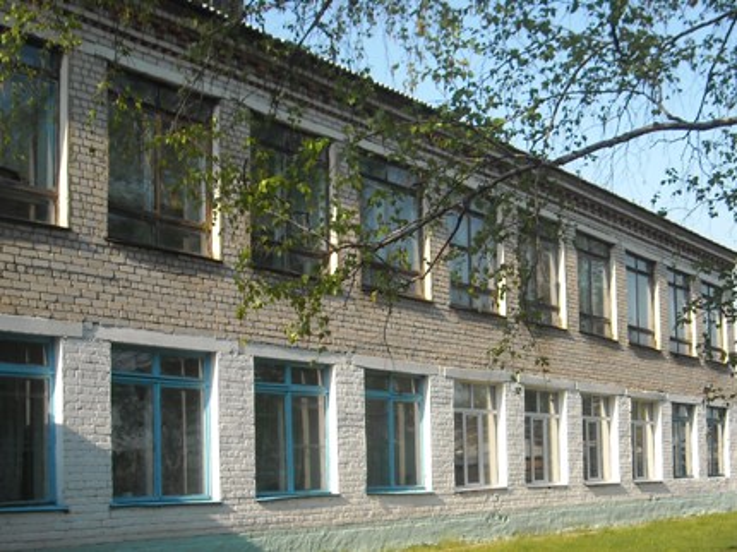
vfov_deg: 40.7
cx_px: 368
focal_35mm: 35
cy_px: 276
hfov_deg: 52.7
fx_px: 745
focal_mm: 5.7
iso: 64
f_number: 5.6
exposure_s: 1/154
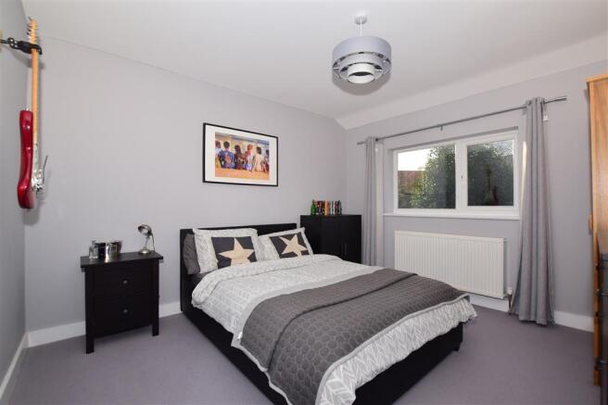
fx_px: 253
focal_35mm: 15
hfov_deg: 100.4
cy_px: 202
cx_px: 304
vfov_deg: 77.3
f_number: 9
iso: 400
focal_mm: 10
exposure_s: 1/200
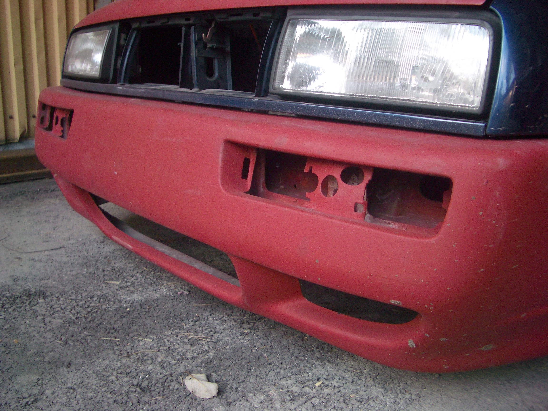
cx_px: 274
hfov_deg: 52.6
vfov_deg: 40.7
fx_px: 554
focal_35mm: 35
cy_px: 206
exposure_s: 1/80
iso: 100
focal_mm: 5.8
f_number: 2.6
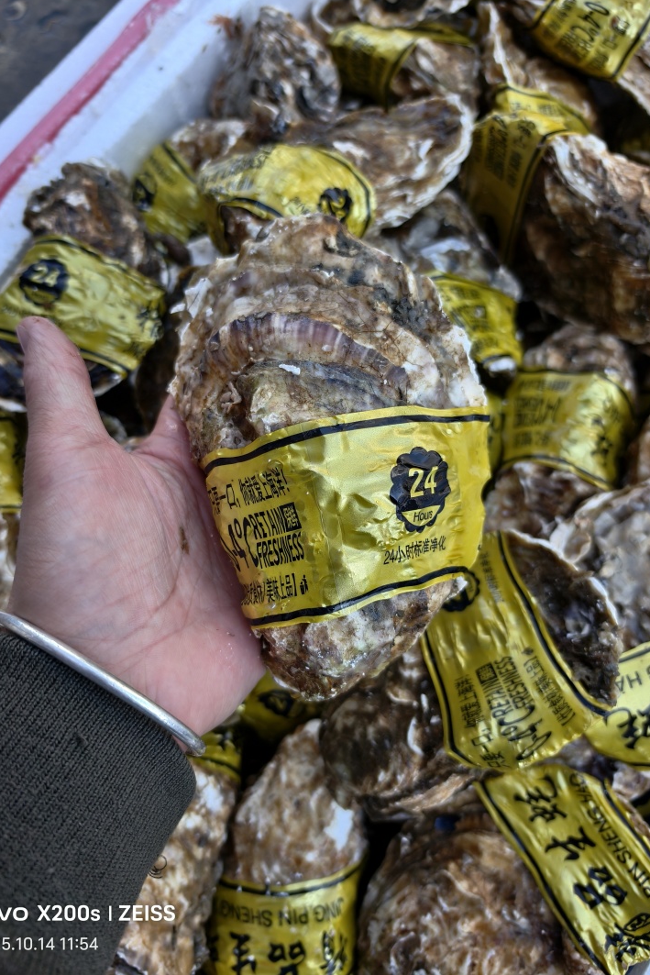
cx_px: 319
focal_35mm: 24
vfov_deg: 73.7
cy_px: 487
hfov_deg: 53.1
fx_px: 650
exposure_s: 1/458
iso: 72
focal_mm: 5.6
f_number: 1.57
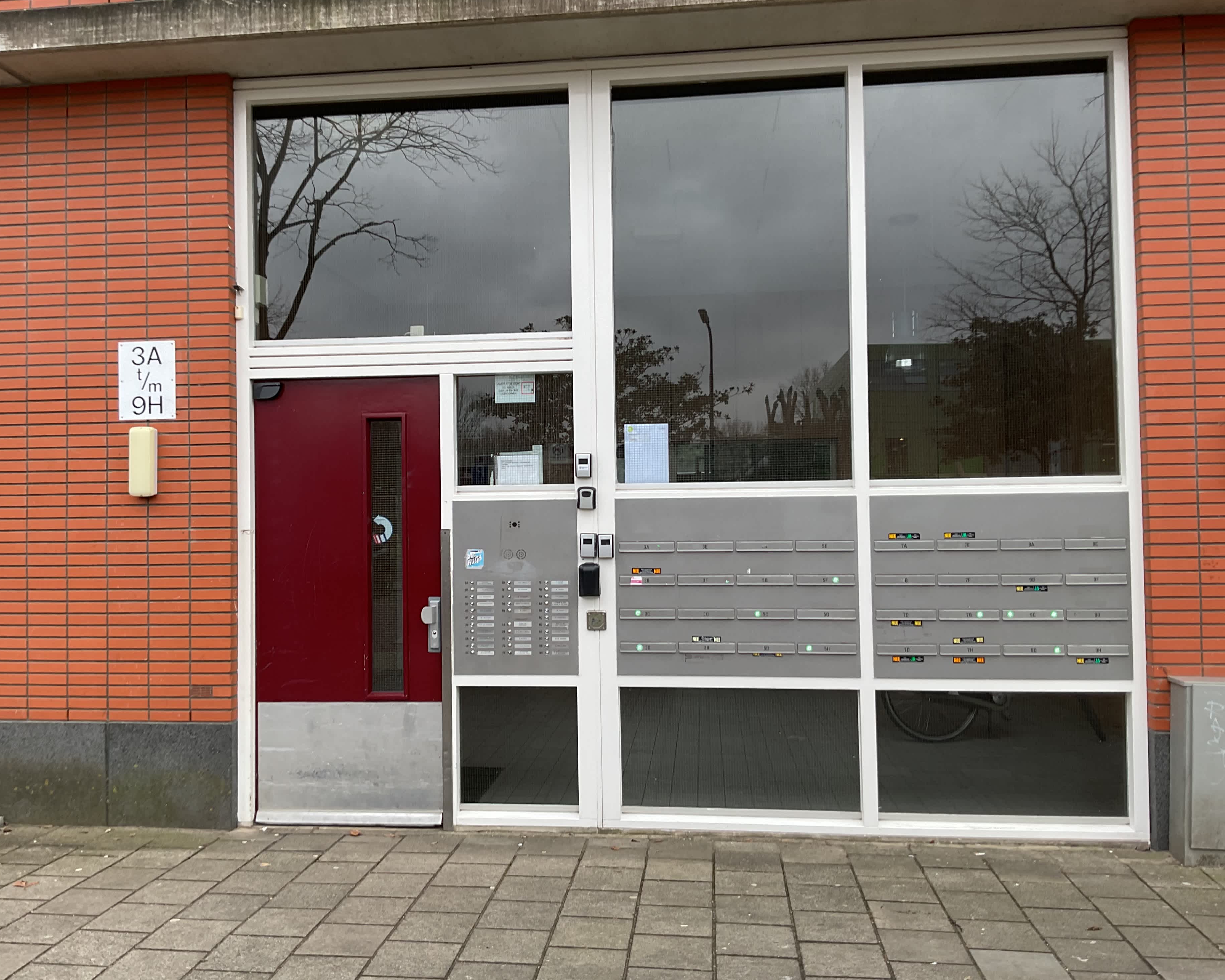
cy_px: 489
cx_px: 576
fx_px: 1124
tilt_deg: -1.4
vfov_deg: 47.1
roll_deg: -0.2
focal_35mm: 31
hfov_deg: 57.1
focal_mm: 3
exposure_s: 1/114
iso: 16
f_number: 1.8
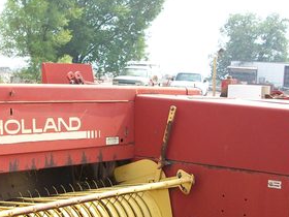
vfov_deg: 21.8
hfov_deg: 28.9
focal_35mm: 66
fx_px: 551
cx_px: 69
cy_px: 187
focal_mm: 5.7
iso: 80
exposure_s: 1/419
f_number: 2.8
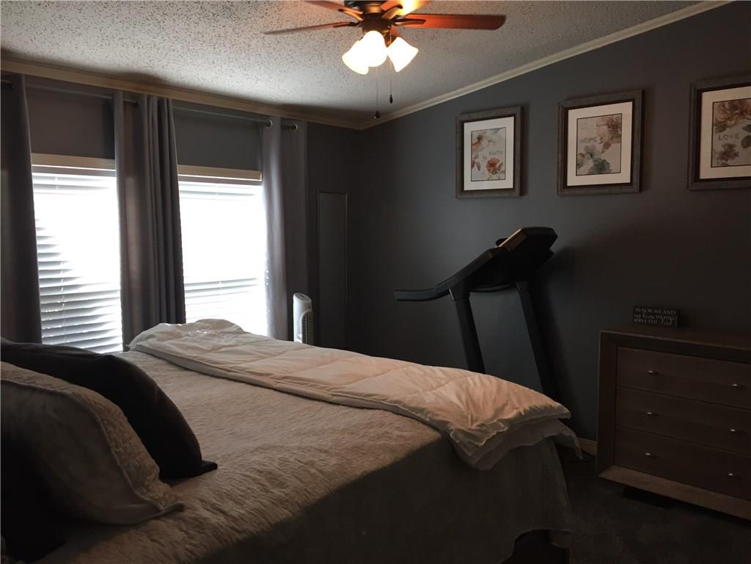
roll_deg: -0.5
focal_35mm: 29
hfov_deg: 61.7
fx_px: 629
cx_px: 376
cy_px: 282
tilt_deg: -7.5
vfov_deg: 48.2
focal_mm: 4.15
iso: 40
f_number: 2.2
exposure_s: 1/30
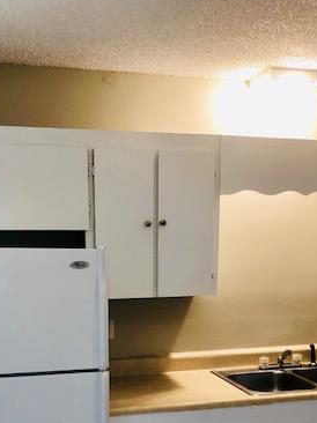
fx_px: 599
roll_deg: -0.2
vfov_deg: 37.2
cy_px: 352
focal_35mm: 49
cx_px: 139
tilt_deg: -11.1
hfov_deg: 29.6
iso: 32
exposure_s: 1/17
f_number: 1.8
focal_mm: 3.99
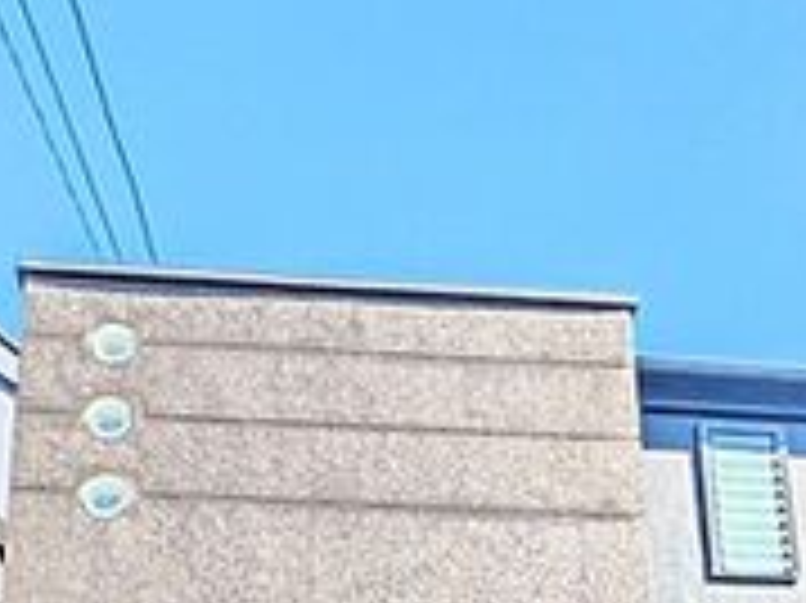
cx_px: 383
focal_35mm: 47
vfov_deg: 23.0
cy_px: 972
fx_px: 1094
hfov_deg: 40.4
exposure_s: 1/724
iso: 50
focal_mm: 1.83
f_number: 2.2
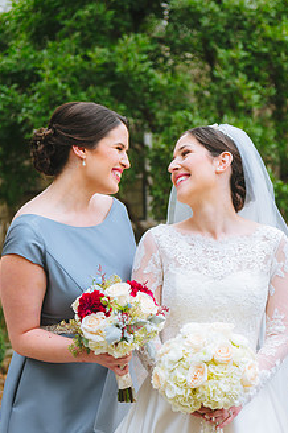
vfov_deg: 23.8
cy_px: 286
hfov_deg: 16.0
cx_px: 146
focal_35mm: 85
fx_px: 1022
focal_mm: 62
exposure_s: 1/500
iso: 250
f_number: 4
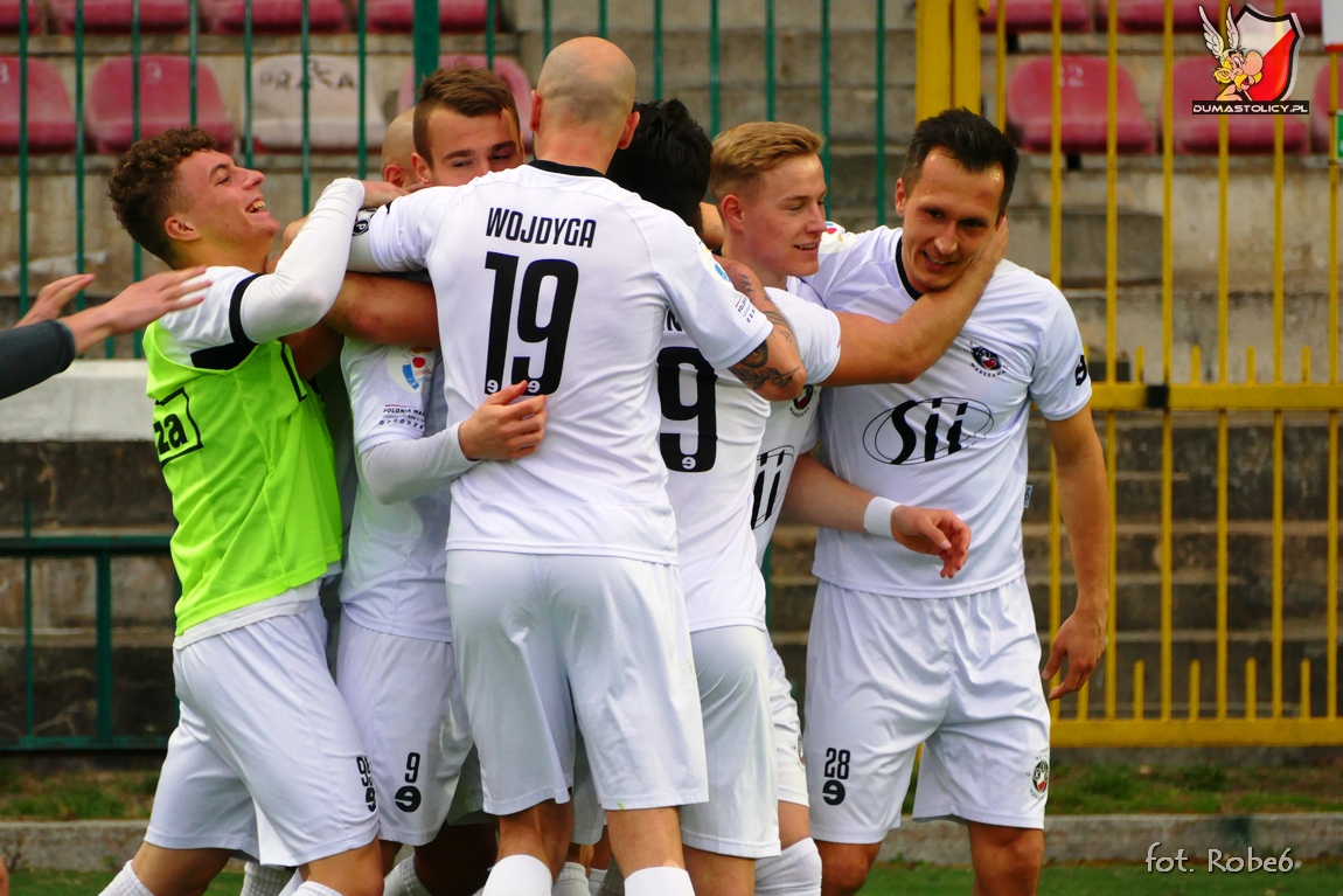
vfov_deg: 3.7
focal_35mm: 372
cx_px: 672
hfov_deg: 5.5
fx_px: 13878
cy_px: 448
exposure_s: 1/500
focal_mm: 135.82
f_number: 4
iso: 640
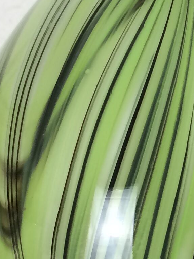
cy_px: 180
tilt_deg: -4.7
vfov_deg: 16.0
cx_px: 208
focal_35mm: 123
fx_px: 920
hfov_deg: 11.9
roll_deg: +0.5
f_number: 2.2
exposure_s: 1/33
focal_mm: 4.15
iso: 40
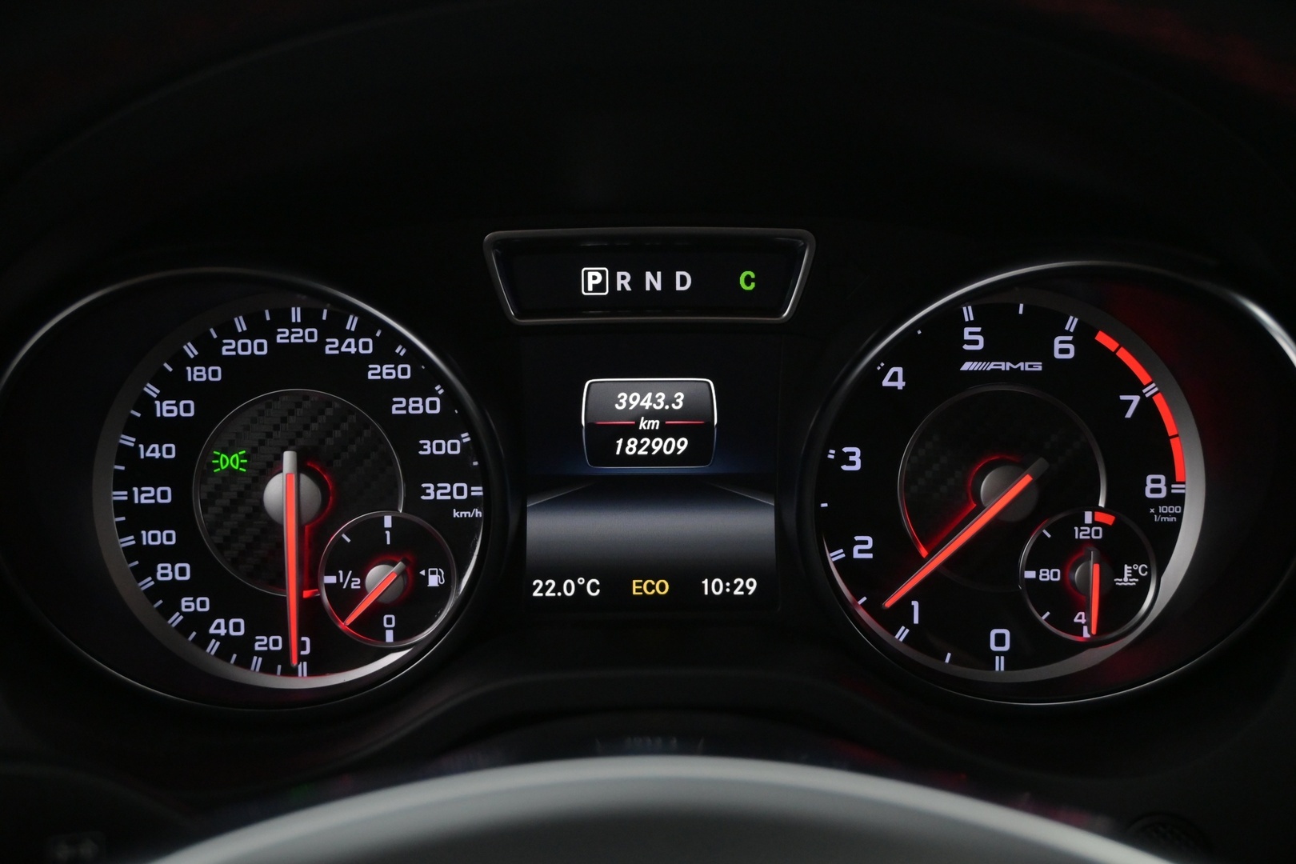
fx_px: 1512
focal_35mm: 42
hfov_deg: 46.4
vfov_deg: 31.9
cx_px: 648
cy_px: 432
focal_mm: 28
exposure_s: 1/50
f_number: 4.5
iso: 2500
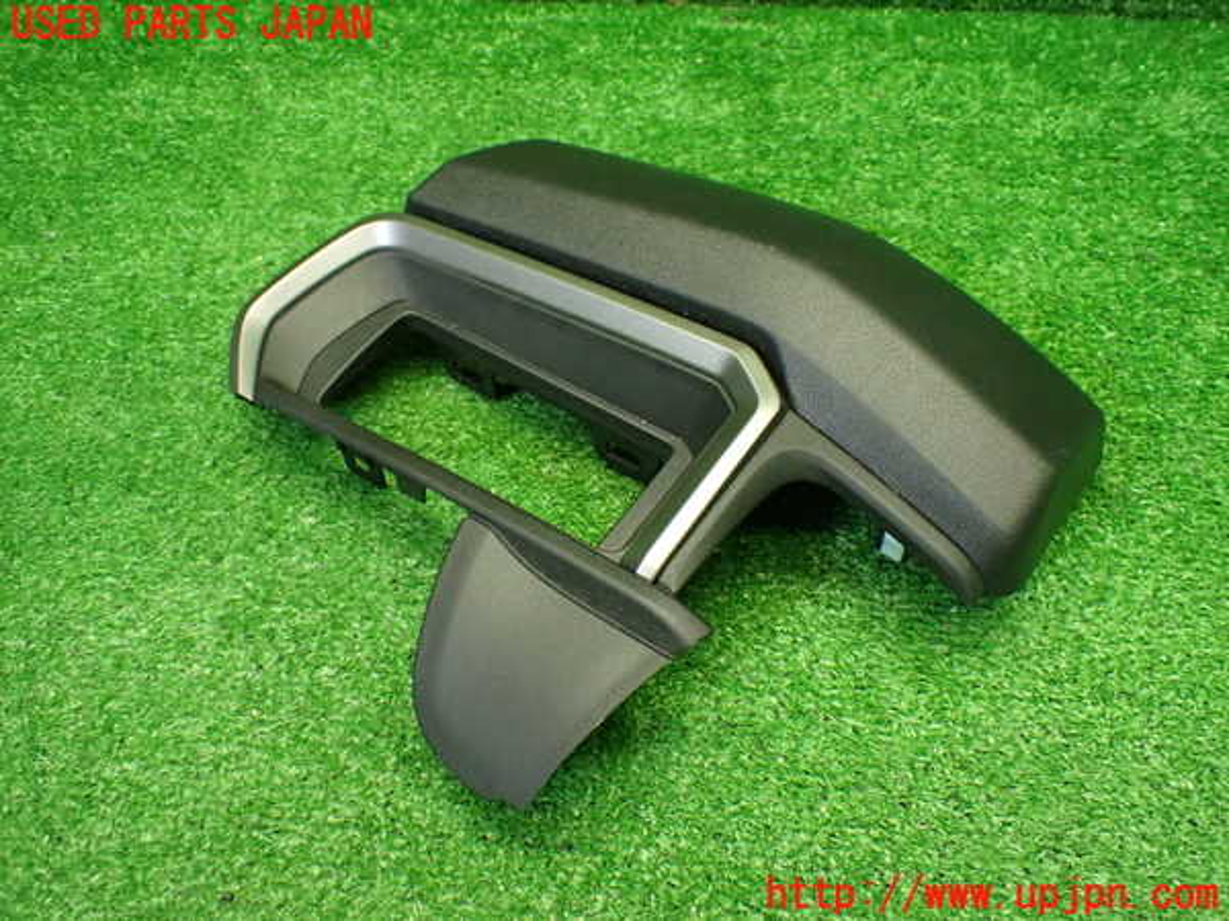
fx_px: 1065
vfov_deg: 46.8
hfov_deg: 60.0
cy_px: 460
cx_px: 614
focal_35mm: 30
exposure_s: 1/125
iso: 800
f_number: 2.3
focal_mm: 5.4
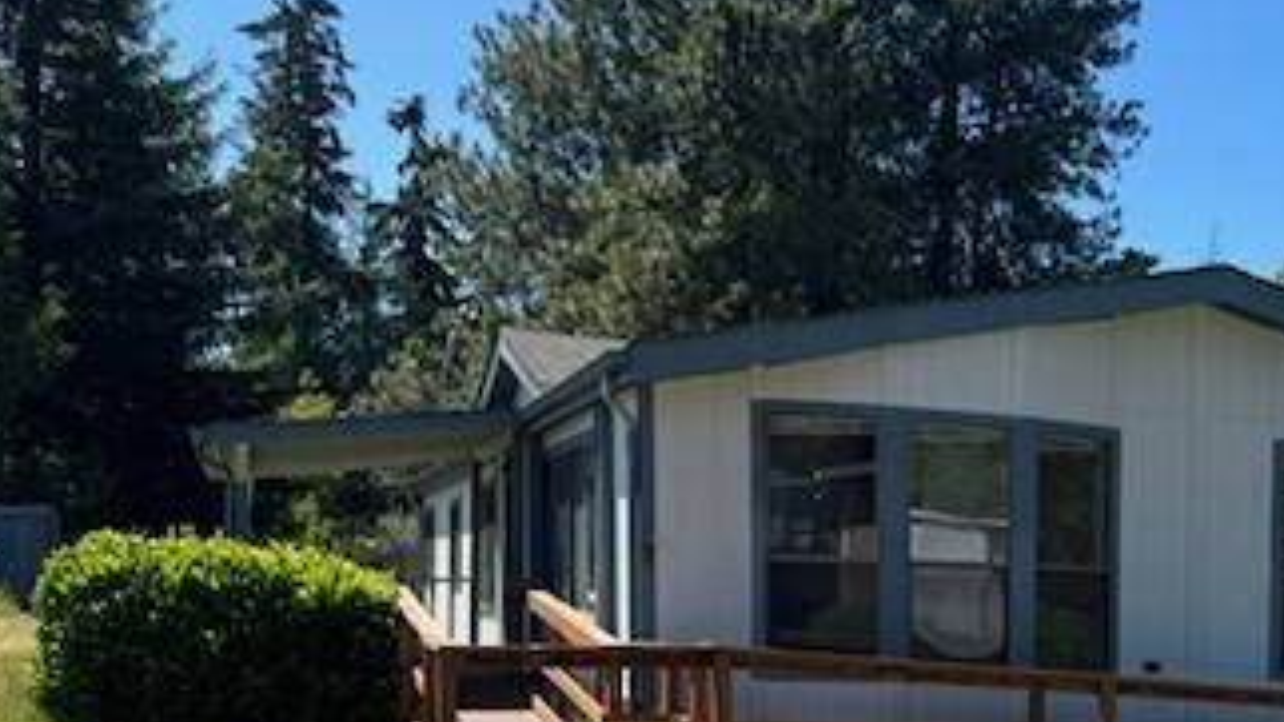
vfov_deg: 22.5
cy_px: 658
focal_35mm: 52
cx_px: 1184
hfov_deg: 37.0
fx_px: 1770
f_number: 1.78
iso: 80
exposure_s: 1/3096
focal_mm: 6.76
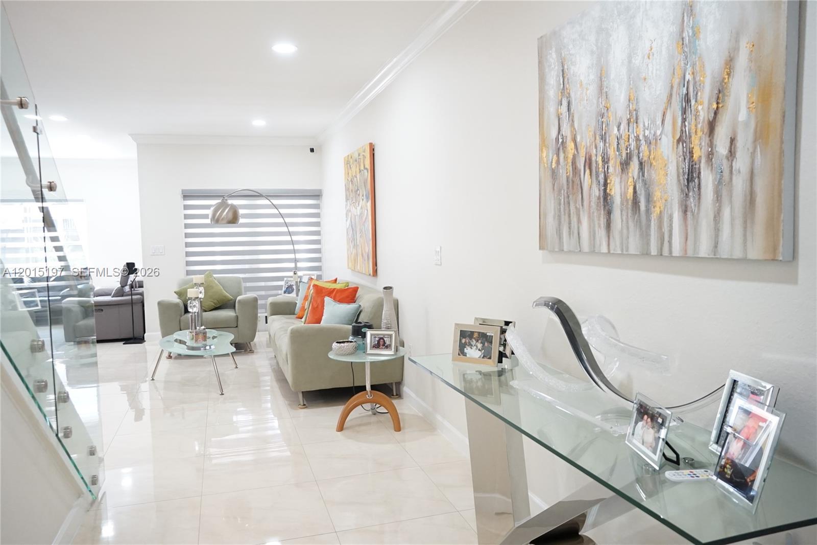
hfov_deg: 67.4
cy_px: 272
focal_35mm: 27
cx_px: 408
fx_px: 613
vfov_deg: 47.9
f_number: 3.5
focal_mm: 18
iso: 1250
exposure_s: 1/60
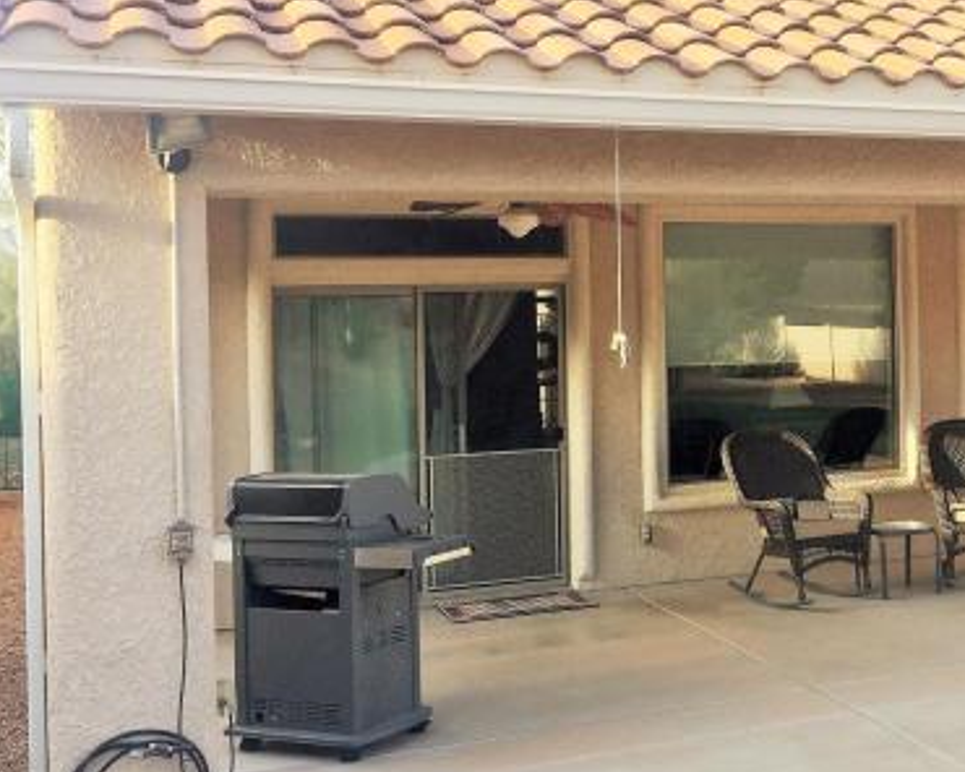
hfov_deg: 36.4
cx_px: 809
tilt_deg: -0.7
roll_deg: +0.3
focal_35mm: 49
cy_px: 326
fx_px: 1399
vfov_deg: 30.8
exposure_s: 1/363
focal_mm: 4.15
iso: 32
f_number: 2.2
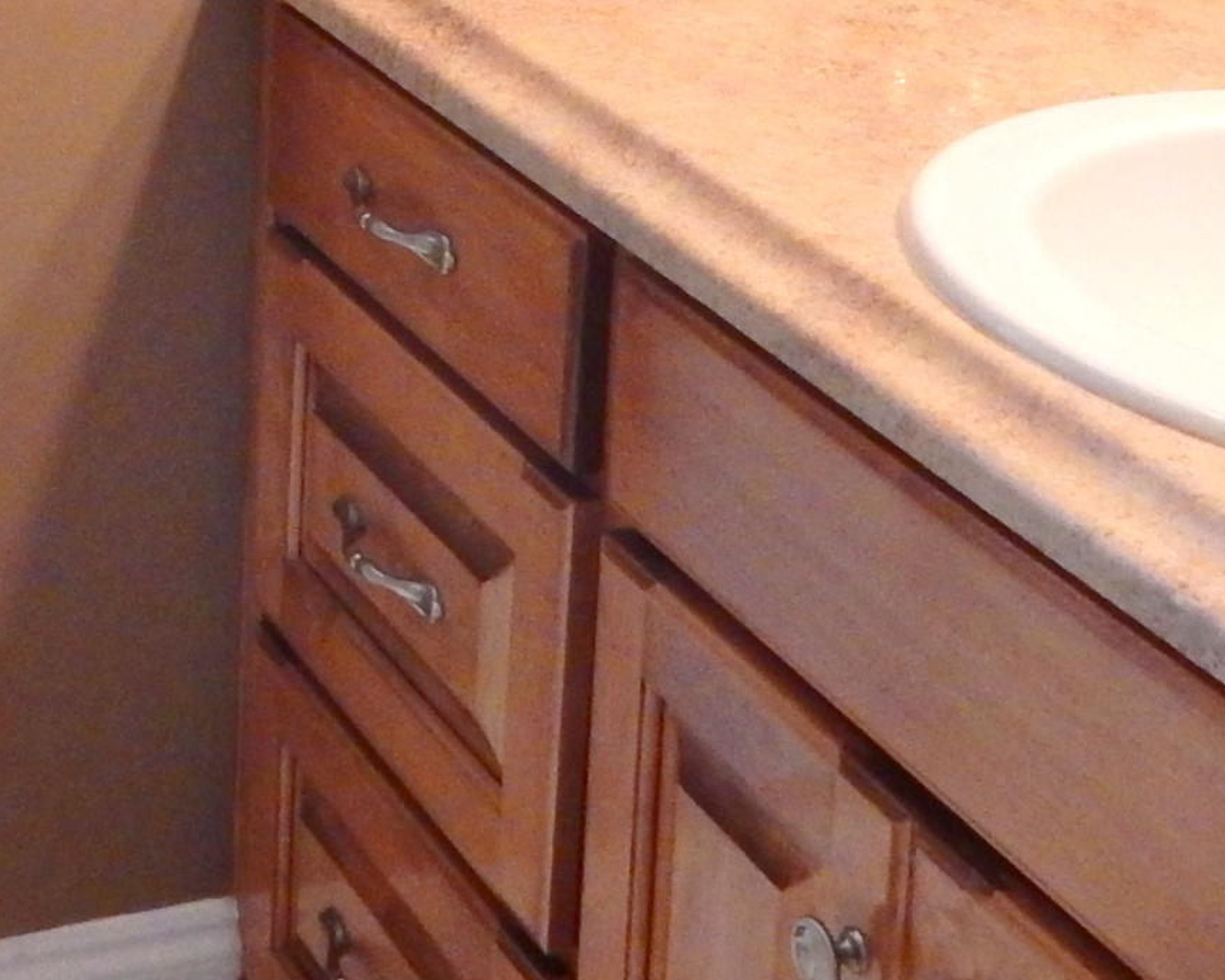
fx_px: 3082
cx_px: -80
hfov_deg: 21.5
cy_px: -311
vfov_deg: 17.0
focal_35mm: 85
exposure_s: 1/40
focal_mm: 4.5
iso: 400
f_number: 3.7
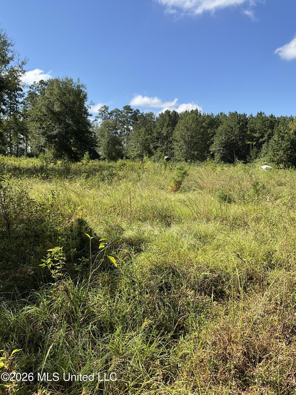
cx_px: 148
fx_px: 331
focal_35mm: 29
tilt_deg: -6.4
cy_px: 198
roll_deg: -0.8
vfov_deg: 61.7
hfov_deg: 48.2
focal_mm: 3
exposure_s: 1/1221
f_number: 1.8
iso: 25
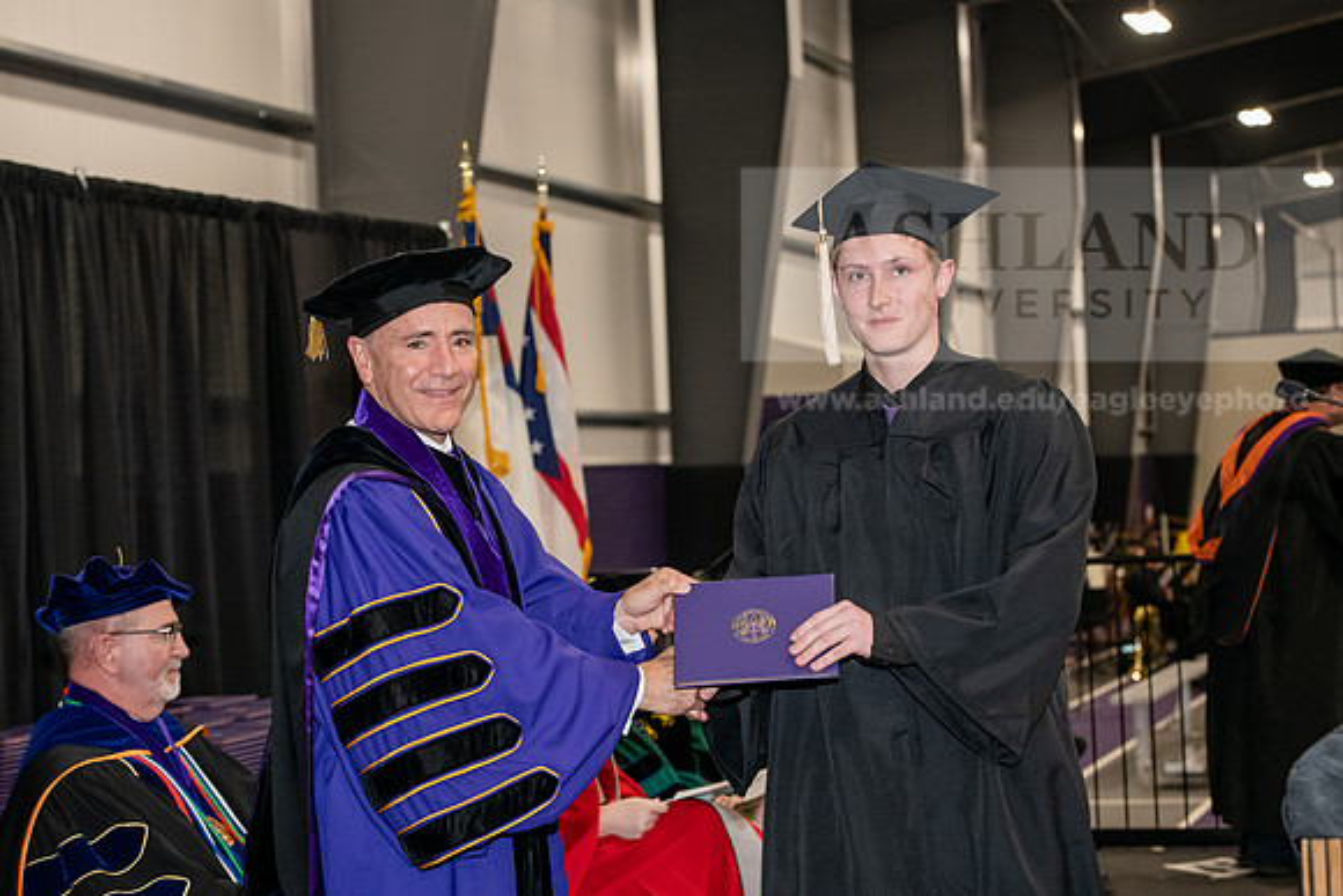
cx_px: 672
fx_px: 2612
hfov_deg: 28.8
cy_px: 448
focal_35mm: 70
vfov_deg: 19.5
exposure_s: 1/200
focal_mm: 70
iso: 2500
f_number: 5
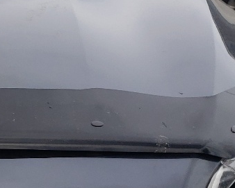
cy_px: 162
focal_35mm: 120
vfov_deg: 12.8
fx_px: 835
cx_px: -106
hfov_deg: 15.0
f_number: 1.5
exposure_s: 1/1000
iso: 50
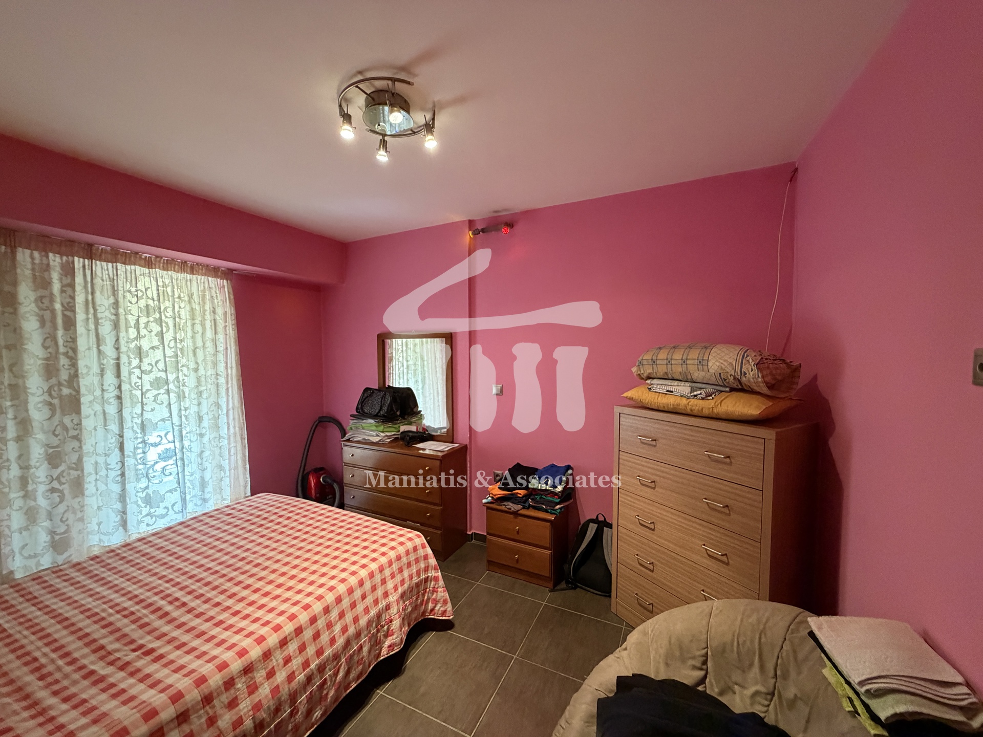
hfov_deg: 102.1
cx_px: 492
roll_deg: -0.3
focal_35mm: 14
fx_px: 398
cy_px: 368
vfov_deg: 85.7
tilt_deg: -2.0
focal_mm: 2.22
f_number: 2.2
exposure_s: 1/50
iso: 500
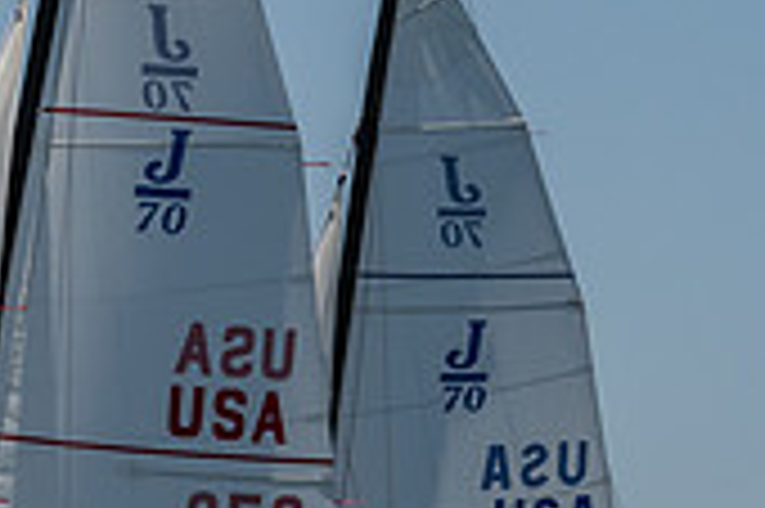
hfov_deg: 5.3
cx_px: -506
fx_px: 8237
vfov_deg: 3.5
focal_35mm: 388
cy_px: 858
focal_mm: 74
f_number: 9
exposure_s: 1/1000
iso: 640
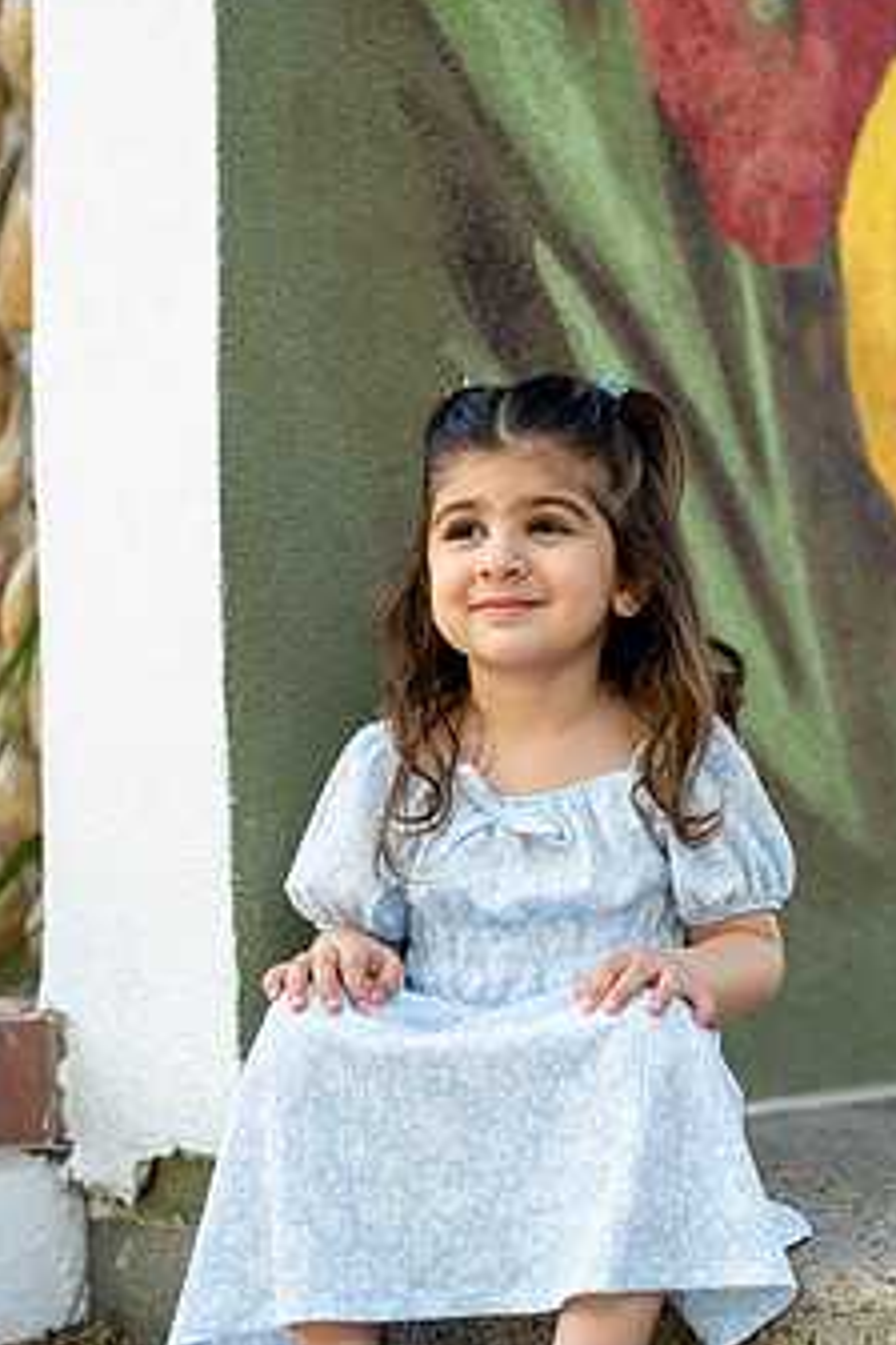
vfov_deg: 30.0
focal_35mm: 67
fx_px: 2501
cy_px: 781
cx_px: 556
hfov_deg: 20.3
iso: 50
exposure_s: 1/250
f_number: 2.2
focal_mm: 50
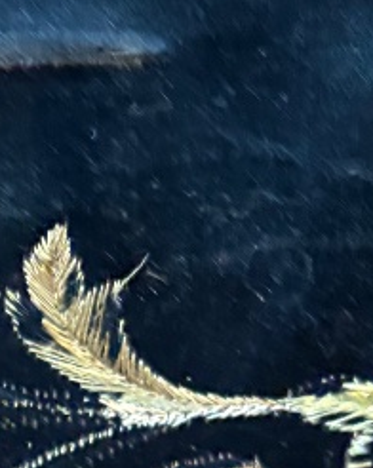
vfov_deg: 15.4
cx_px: -44
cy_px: 411
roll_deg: +2.3
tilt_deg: -27.4
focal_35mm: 124
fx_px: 1715
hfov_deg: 12.2
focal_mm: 5.96
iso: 500
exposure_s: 1/25
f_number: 1.6
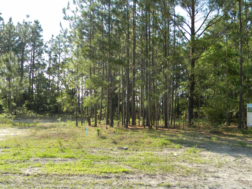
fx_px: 262
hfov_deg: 51.4
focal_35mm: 36
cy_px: 94
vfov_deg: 39.7
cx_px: 126
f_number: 3.7
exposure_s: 1/236
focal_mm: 6.4
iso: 80
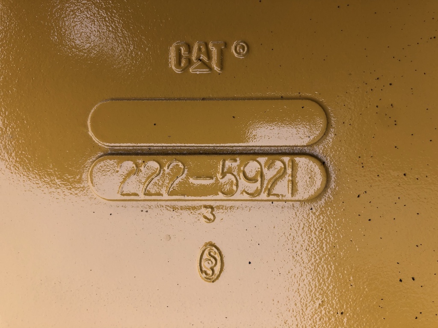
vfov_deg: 49.7
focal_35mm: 28
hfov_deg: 63.4
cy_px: 164
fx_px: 354
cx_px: 219
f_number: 1.8
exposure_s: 1/142
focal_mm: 4
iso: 20
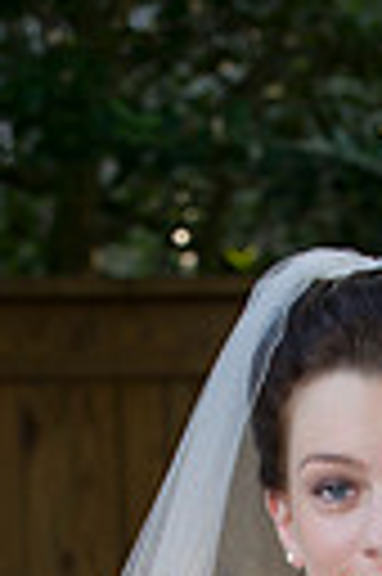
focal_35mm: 344
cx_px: 438
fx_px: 5490
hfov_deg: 4.0
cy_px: 1004
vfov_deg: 5.9
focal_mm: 98
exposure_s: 1/60
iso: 400
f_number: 5.6
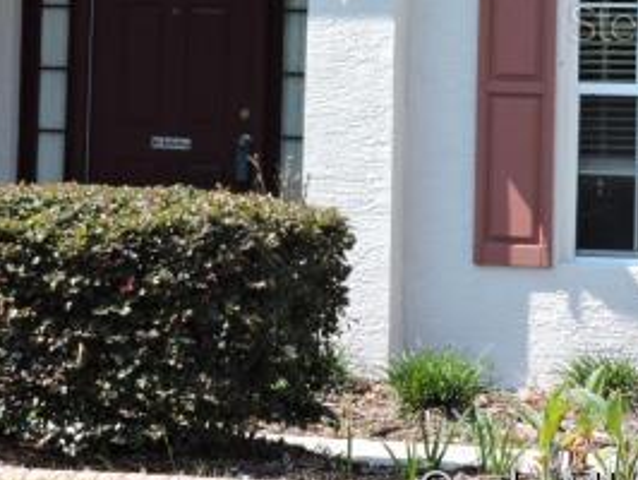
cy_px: 22
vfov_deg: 7.6
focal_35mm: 196
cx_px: 101
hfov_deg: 10.0
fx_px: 3616
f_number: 4.1
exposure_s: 1/320
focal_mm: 16.1
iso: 100
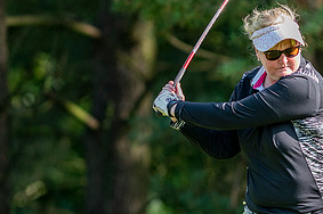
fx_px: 8281
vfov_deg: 1.5
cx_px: 285
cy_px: 126
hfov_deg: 2.2
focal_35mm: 924
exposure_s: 1/1600
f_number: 2.8
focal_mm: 300
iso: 560
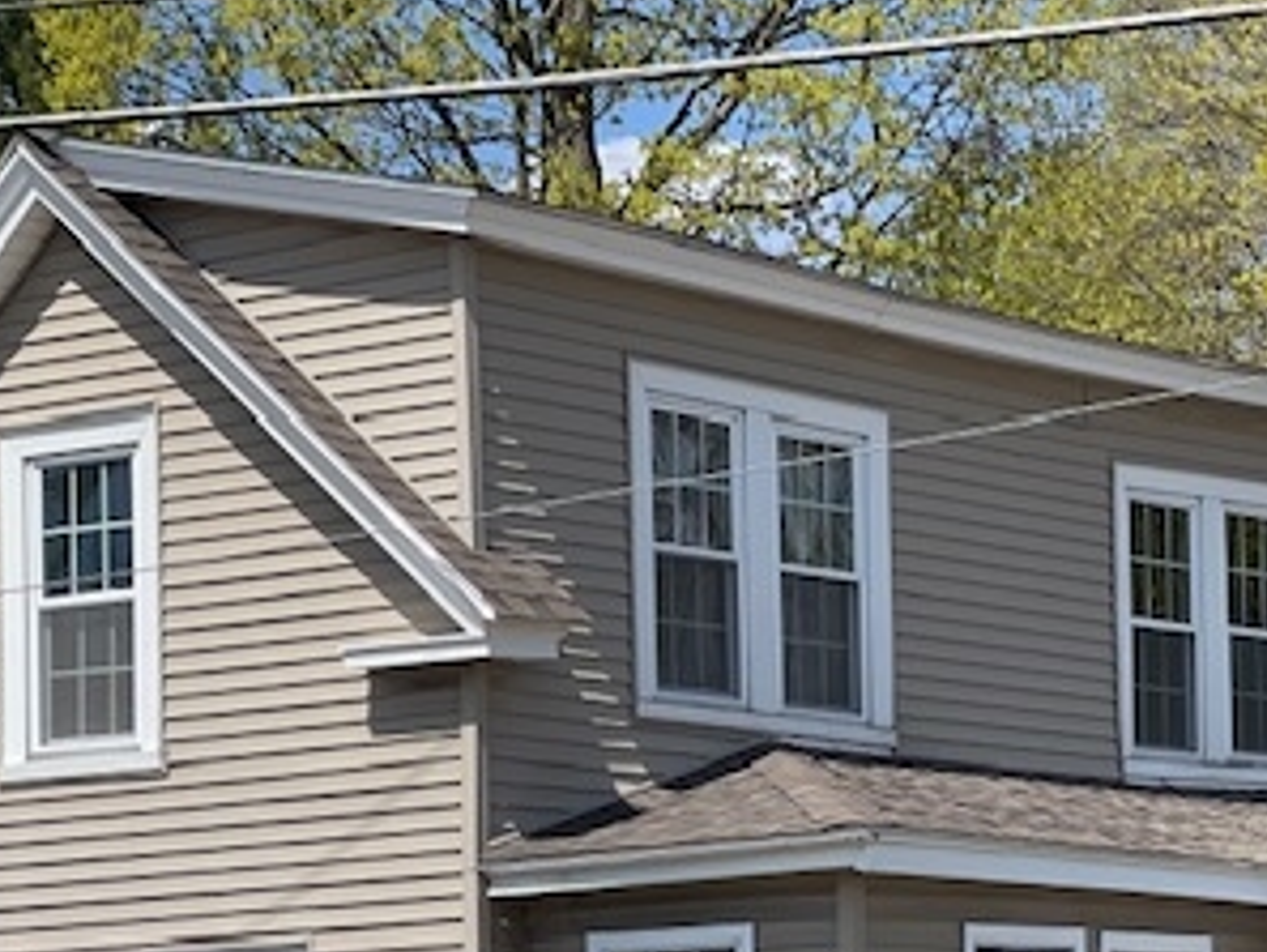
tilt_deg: +1.6
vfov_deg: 10.7
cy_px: 939
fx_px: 5053
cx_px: 960
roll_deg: +1.6
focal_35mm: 138
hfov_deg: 14.2
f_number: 2.2
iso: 20
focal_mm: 7.5
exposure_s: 1/1085
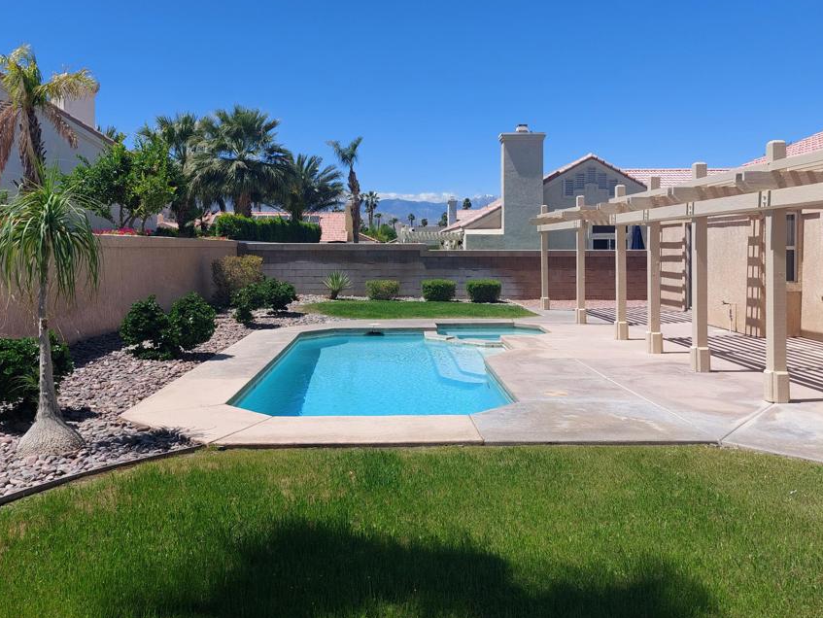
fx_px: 690
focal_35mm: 29
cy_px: 257
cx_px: 412
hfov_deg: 61.6
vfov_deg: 48.1
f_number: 1.8
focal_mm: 5.23
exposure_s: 1/1713
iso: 25
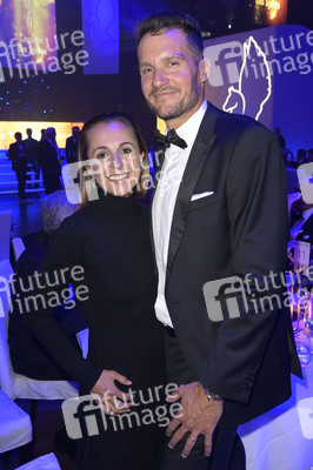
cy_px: 235
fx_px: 444
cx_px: 156
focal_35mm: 34
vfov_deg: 55.8
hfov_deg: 38.8
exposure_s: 1/25
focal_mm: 34
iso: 2500
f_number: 6.3
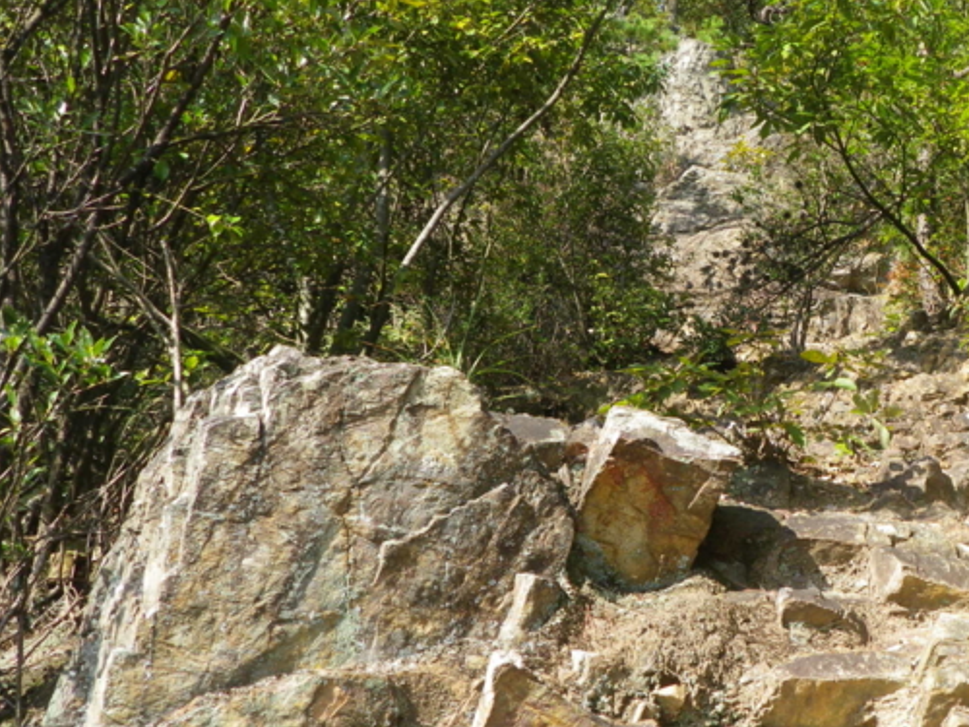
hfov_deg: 33.5
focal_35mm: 56
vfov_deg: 26.1
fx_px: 1568
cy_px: 370
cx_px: 750
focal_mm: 6.2
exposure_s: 1/200
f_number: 3.8
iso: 64
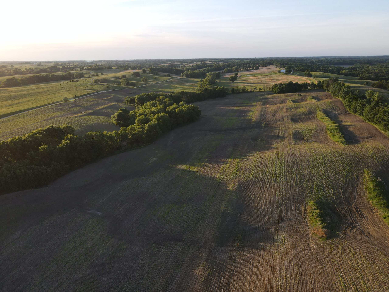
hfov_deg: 71.6
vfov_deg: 56.8
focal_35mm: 24
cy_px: 146
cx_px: 194
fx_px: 270
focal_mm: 4.5
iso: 110
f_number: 2.8
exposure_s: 1/180
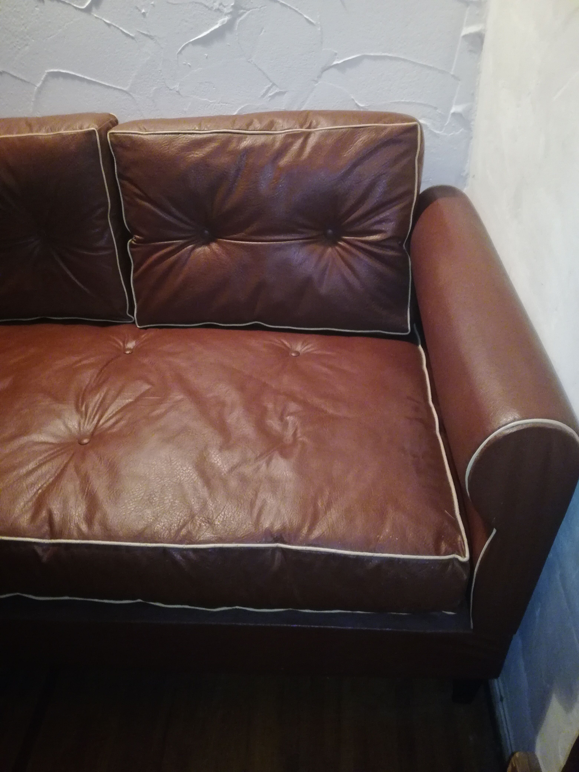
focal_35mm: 27
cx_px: 290
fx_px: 602
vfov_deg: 65.3
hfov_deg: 51.4
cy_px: 386
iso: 640
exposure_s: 1/16.7
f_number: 2
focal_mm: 3.79
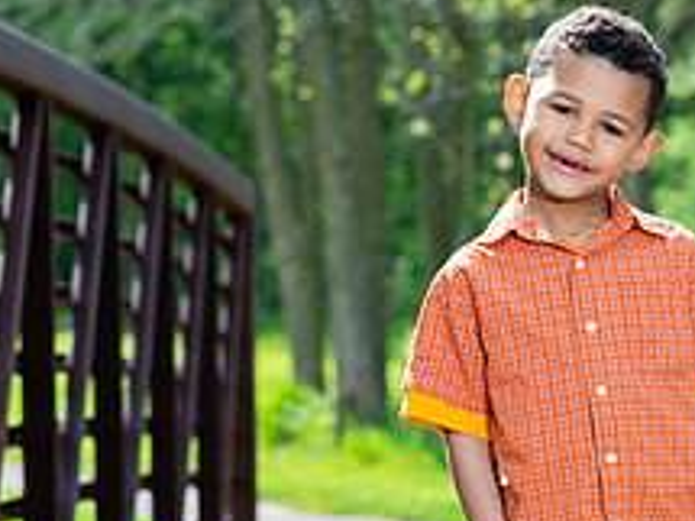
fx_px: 4655
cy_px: 469
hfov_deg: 8.5
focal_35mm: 232
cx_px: 676
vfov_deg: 6.4
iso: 100
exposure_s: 1/200
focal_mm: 85
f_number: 5
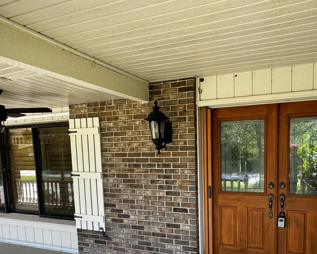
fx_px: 253
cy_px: 174
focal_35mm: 27
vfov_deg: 52.0
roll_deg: +0.9
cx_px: 195
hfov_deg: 63.3
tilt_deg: -3.6
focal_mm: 2.22
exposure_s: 1/116
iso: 40
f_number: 2.2
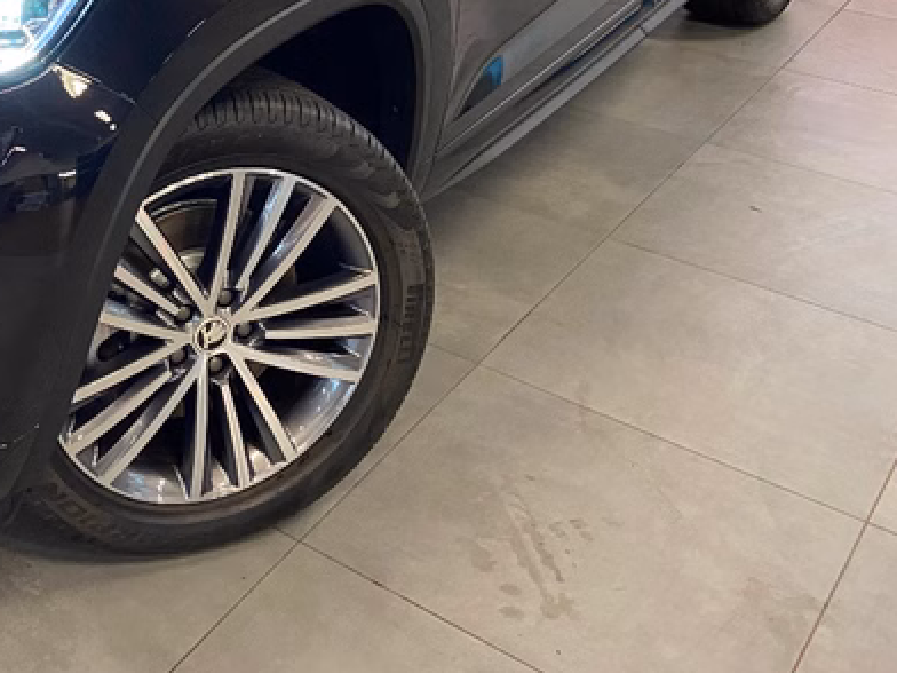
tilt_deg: -21.6
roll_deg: +0.5
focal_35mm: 53
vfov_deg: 26.3
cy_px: 21
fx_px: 1373
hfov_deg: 33.2
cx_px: 2
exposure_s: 1/50
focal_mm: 4.25
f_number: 1.8
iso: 320
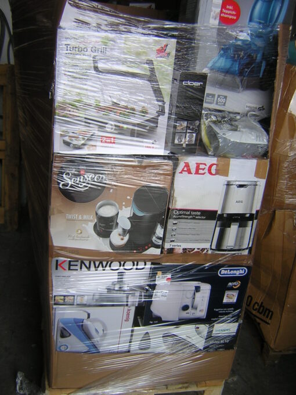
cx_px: 148
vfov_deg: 51.4
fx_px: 410
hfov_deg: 39.7
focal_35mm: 36
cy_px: 198
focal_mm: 4.7
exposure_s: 1/48.9
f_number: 2.6
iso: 100
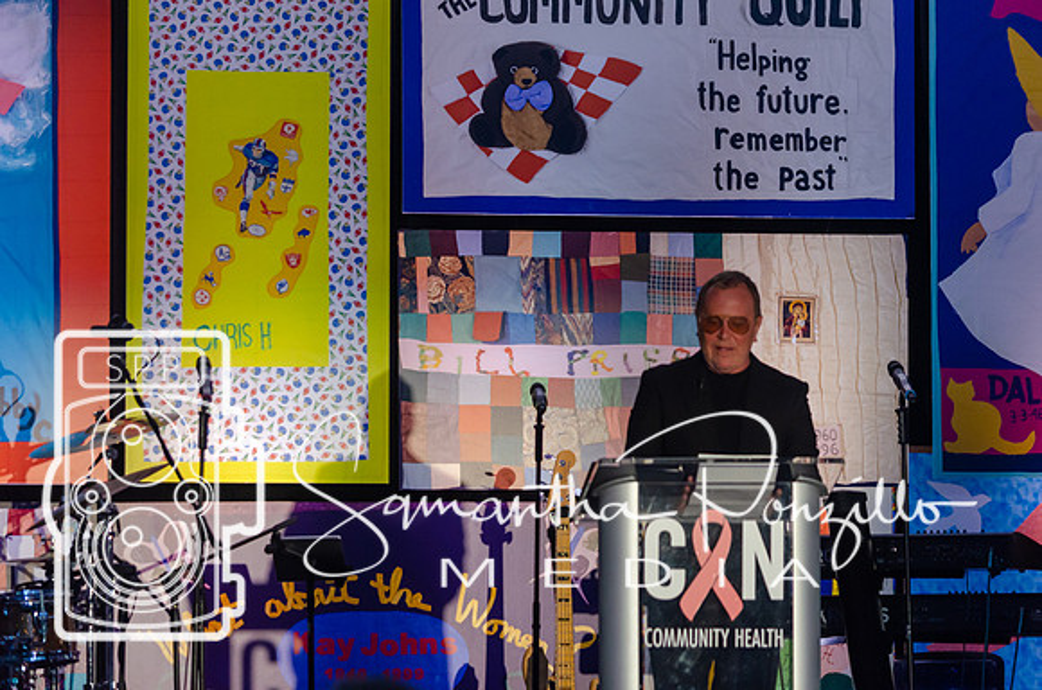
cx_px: 521
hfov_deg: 10.6
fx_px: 5632
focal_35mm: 195
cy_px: 345
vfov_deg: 7.0
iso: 800
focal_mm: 130
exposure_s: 1/60
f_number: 4.8
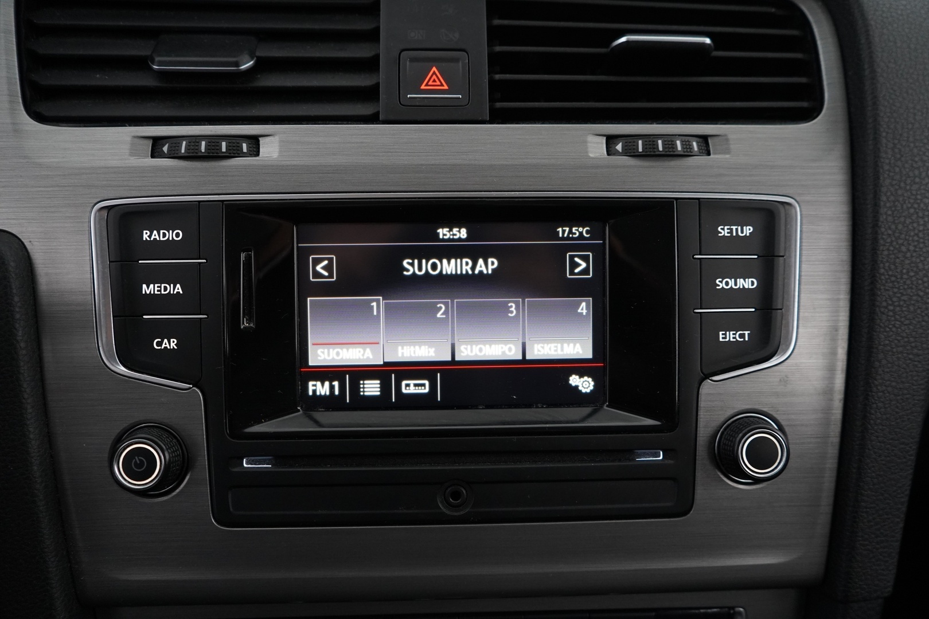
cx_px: 464
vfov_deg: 46.4
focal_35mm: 28
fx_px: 722
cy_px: 310
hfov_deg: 65.5
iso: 3200
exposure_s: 1/40
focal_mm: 28
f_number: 3.5
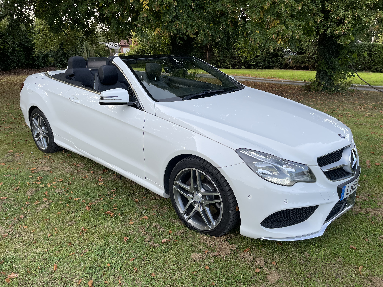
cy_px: 144
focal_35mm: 26
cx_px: 192
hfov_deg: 67.3
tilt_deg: -18.8
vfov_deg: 53.1
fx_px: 288
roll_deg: -0.2
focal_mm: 4.2
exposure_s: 1/707
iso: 32
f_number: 1.6
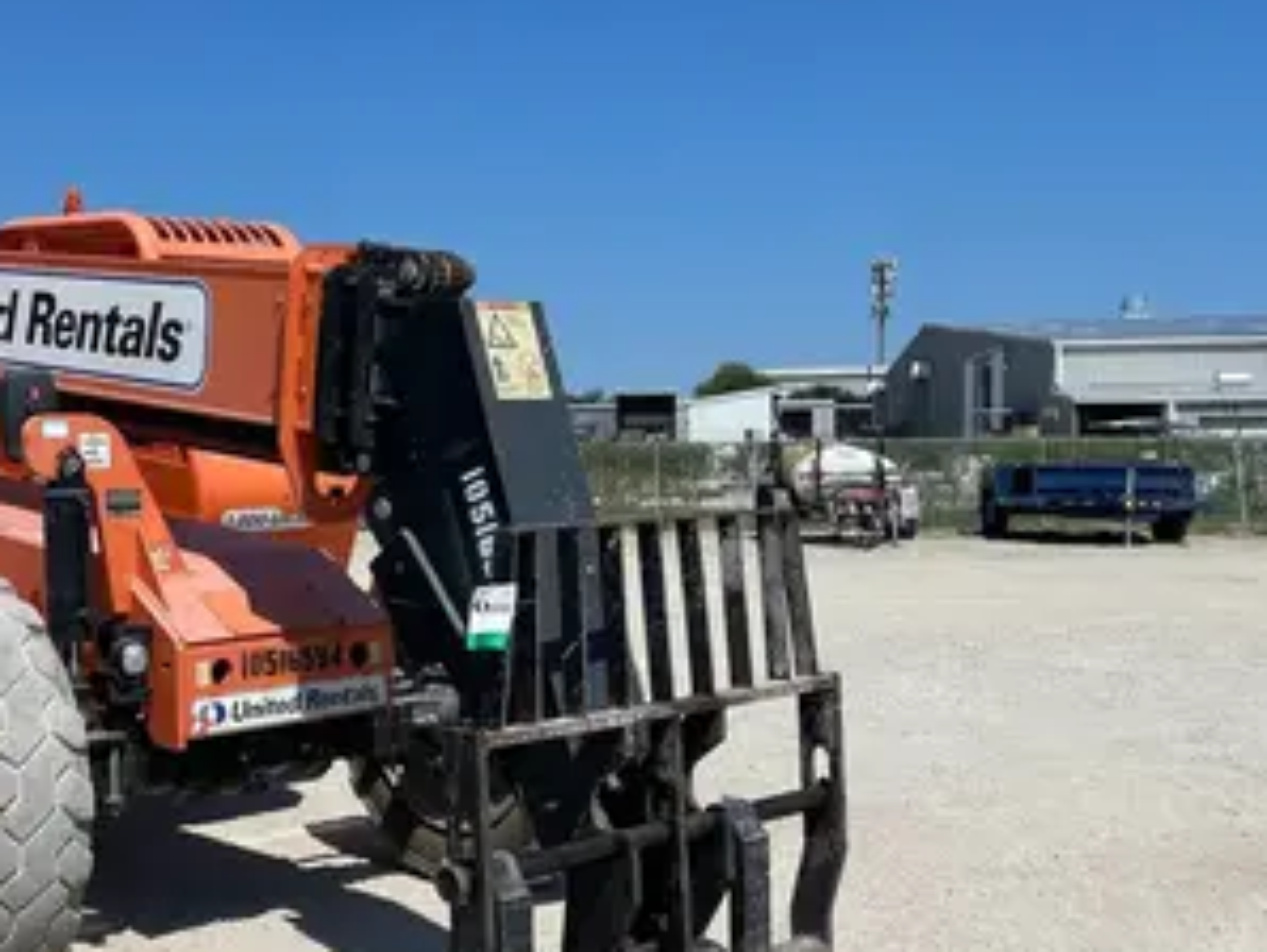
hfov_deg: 38.4
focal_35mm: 48
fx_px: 1758
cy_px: 499
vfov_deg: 30.3
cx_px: 285
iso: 32
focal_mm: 4.2
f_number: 1.6
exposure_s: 1/6897
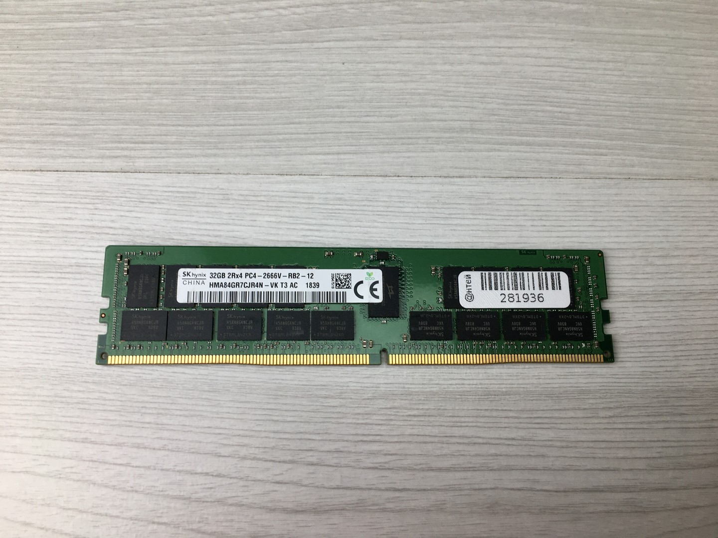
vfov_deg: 48.2
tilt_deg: -77.1
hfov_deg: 61.7
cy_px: 269
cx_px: 359
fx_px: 602
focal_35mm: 29
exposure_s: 1/100
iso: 25
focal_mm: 4.15
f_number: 2.2
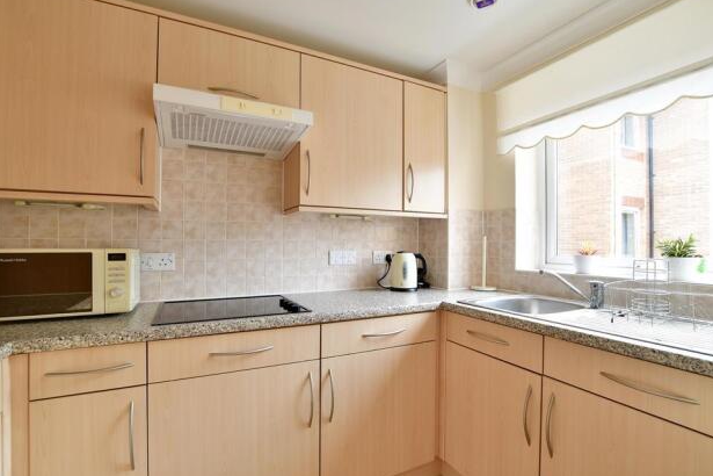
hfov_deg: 96.7
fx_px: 317
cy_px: 242
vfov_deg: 73.7
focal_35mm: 16
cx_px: 357
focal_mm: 10
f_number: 7.1
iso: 160
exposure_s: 1/10
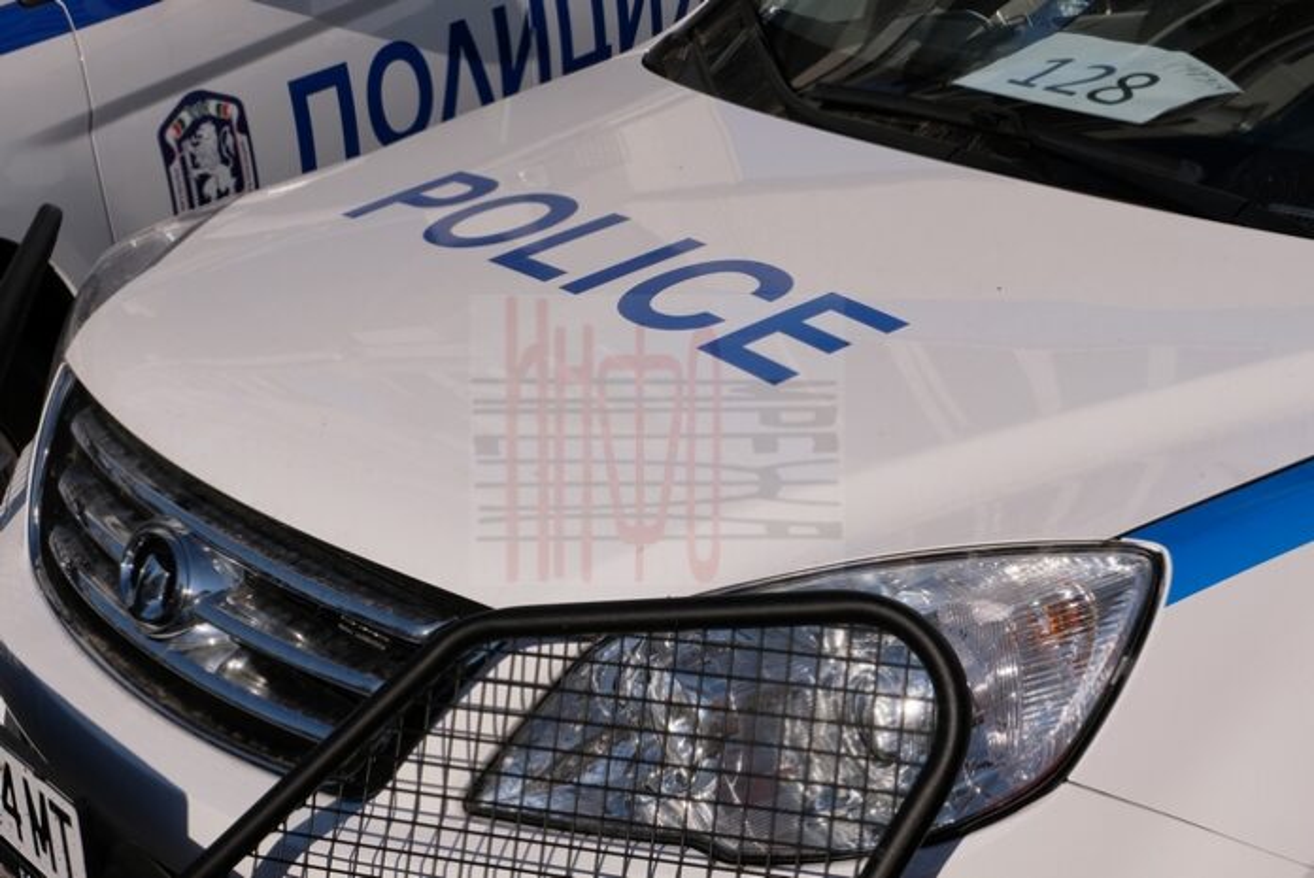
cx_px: 657
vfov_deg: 18.2
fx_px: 2739
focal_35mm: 75
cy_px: 439
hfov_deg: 27.0
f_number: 18
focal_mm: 50
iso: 400
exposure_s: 1/400
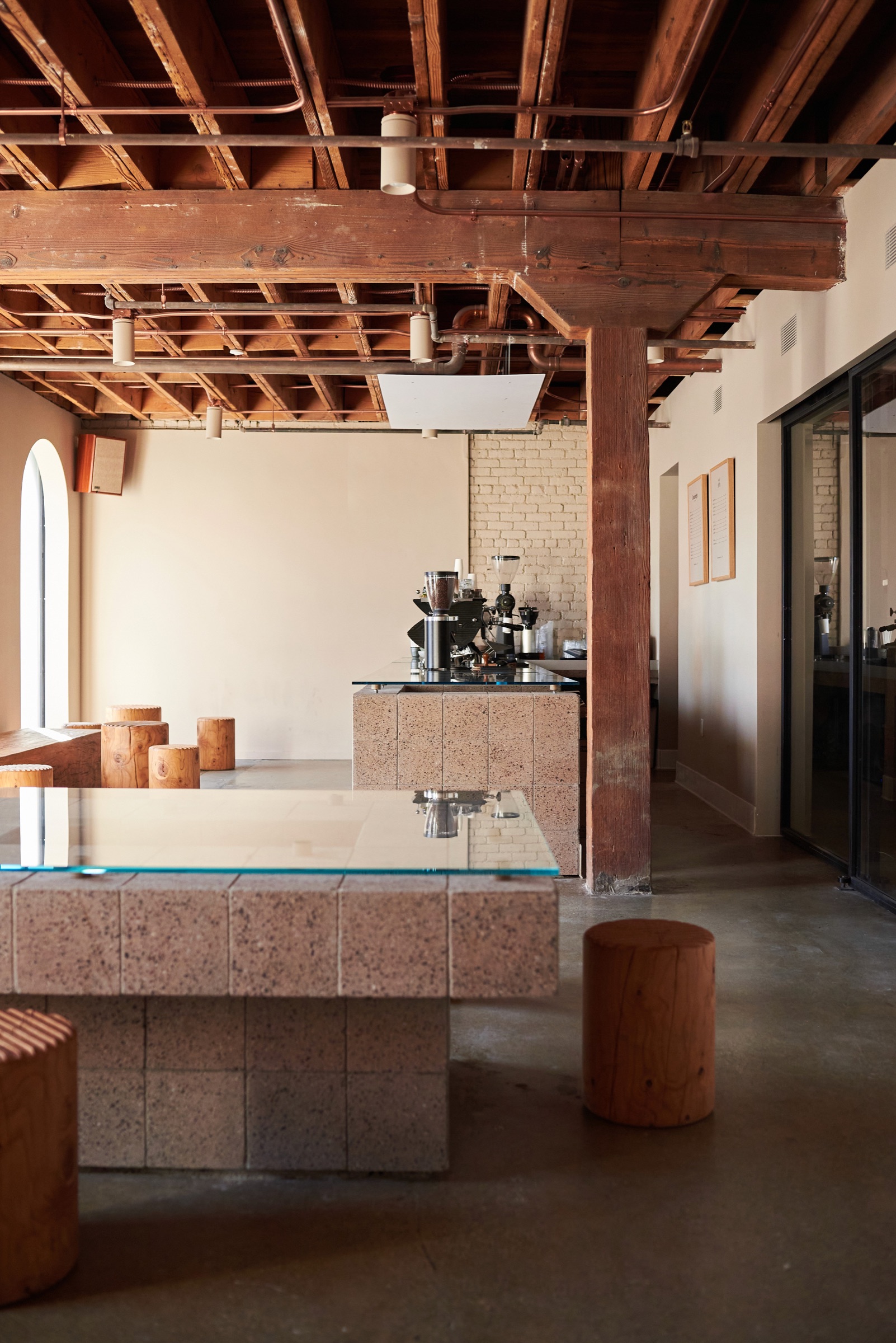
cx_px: 448
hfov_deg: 37.9
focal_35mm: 35
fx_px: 1305
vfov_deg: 54.4
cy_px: 672
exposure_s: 1/800
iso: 2000
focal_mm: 35
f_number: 2.8
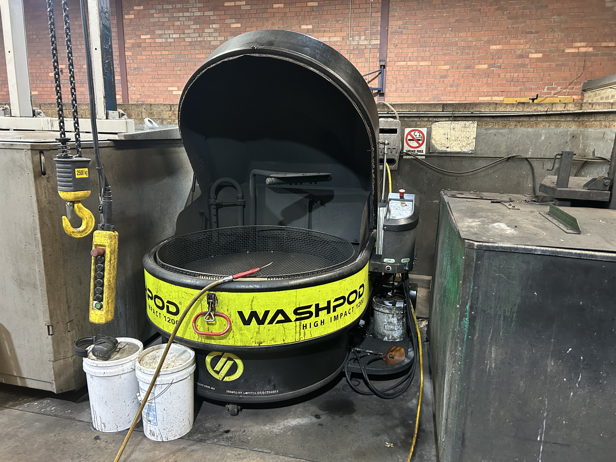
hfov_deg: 67.3
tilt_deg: -12.0
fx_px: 463
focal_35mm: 26
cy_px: 231
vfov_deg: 53.1
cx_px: 308
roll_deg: -0.5
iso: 400
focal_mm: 5.7
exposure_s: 1/33
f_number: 1.5
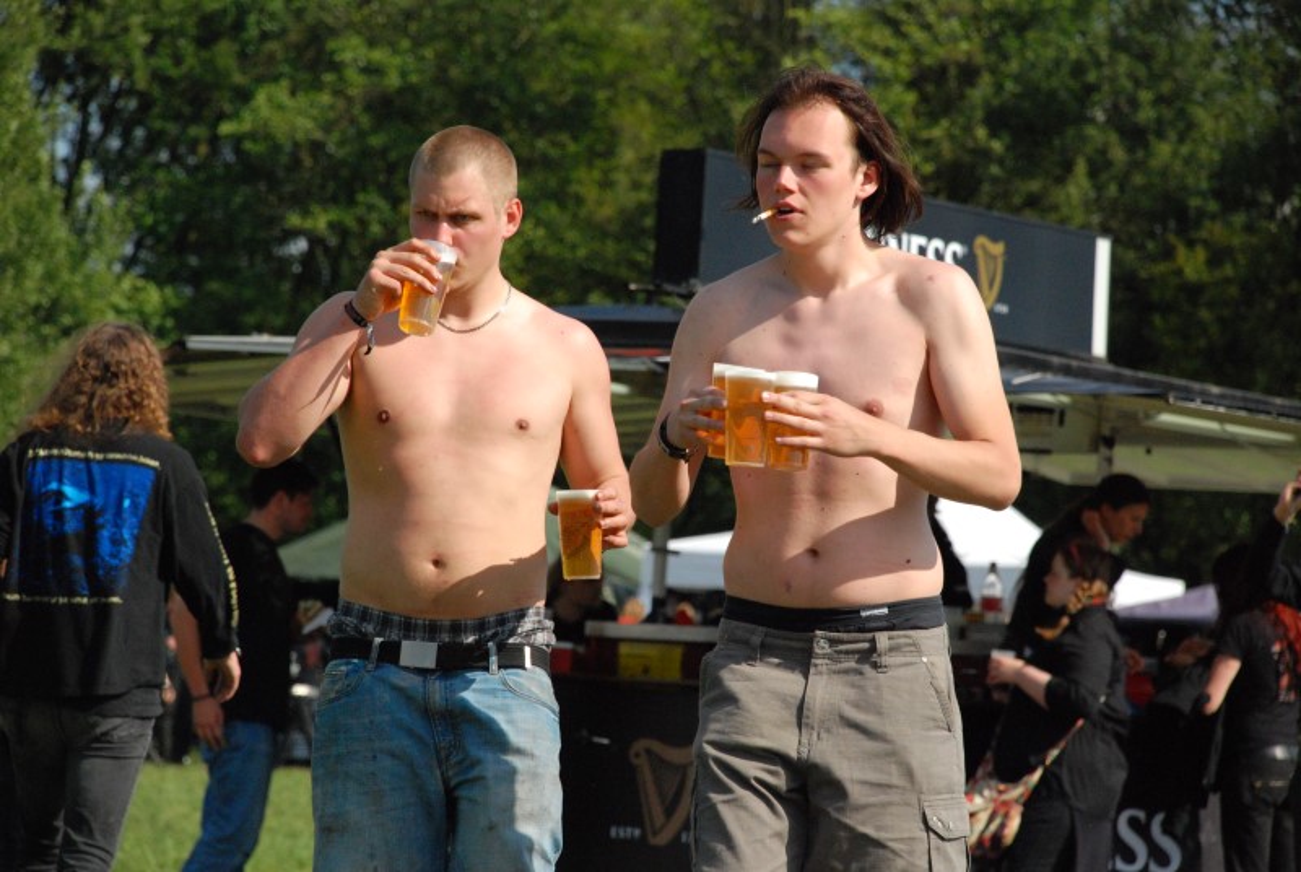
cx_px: 650
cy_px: 436
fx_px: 6786
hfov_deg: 11.0
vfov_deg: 7.3
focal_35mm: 188
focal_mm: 125
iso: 1250
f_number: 6.7
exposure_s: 1/4000
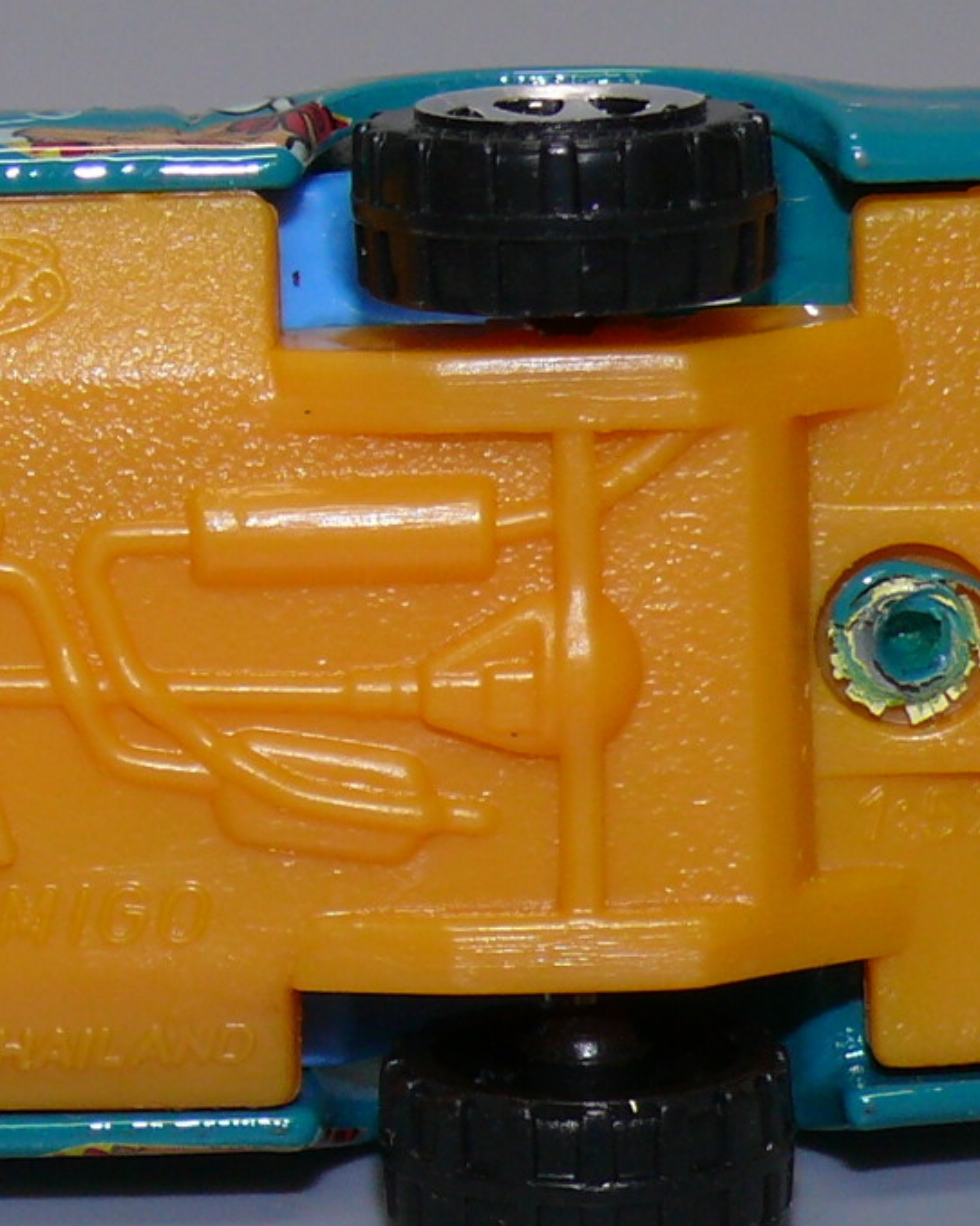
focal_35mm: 235
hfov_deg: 6.6
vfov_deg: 8.2
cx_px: 42
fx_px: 8524
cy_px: 593
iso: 100
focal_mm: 13.4
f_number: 4
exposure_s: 1/30
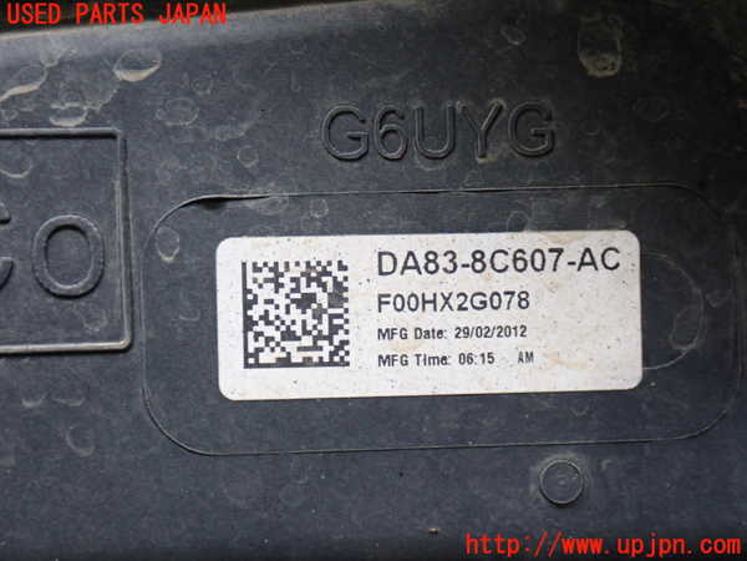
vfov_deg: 27.0
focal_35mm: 54
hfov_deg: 35.5
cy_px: 280
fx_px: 1165
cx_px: 374
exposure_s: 1/50
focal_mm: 9.65
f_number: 3.3
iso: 500
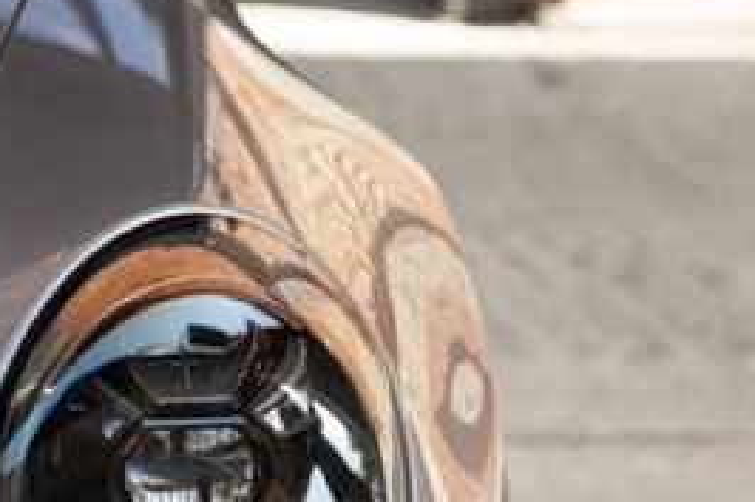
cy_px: 706
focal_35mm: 142
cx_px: 11
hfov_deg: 14.2
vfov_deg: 9.4
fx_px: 2976
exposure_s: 1/250
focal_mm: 49.1
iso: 200
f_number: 2.8
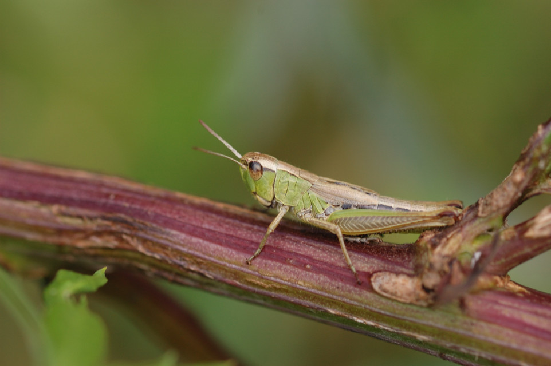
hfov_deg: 13.0
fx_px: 2409
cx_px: 276
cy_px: 183
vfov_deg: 8.7
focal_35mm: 158
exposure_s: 1/125
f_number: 7.1
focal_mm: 105
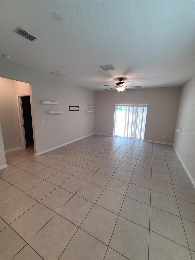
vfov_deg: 106.2
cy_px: 130
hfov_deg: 89.9
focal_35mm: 13
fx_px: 98
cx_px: 98
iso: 125
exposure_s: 1/59
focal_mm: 2.2
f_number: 2.2
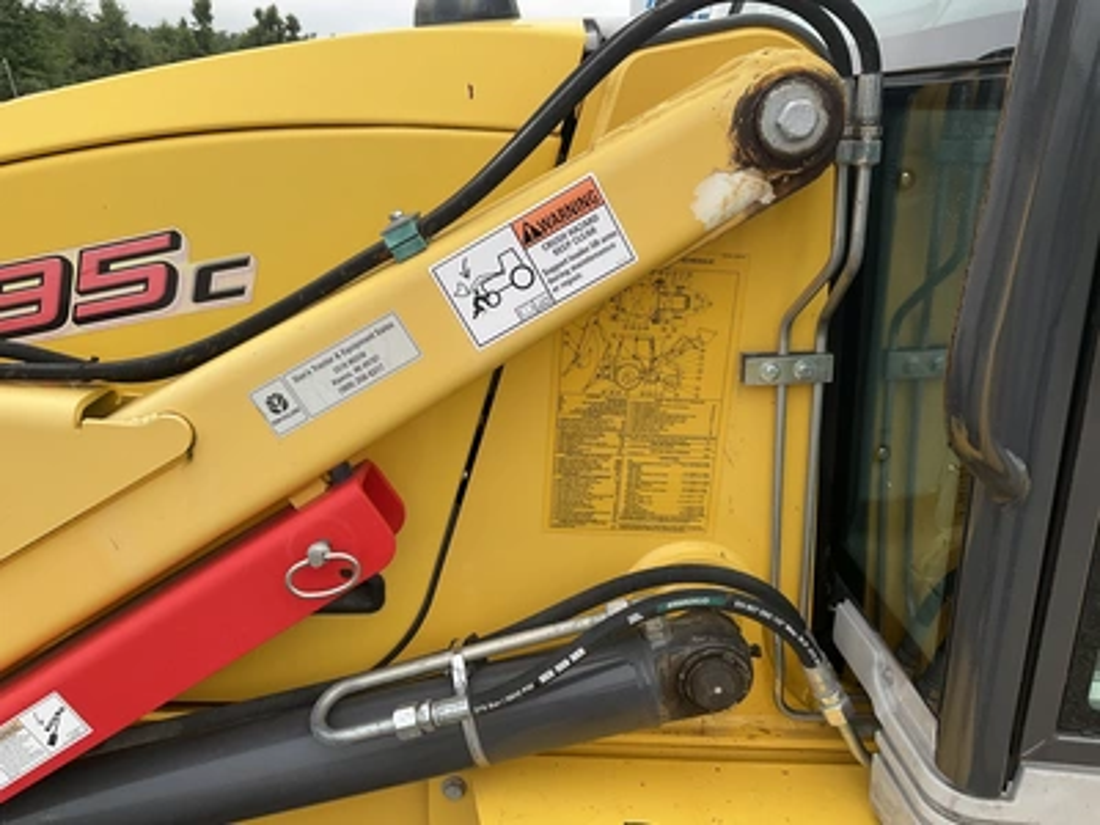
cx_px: 550
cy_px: 412
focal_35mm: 29
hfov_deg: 61.7
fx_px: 922
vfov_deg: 48.2
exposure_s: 1/351
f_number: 1.8
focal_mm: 3
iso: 25
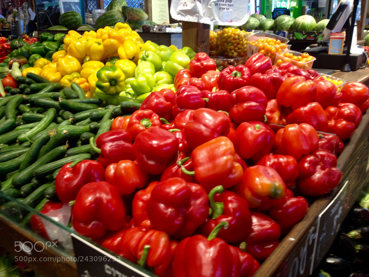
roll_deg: +0.1
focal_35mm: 35
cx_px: 184
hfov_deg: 52.6
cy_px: 138
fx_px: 373
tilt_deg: -22.3
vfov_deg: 40.7
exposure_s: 1/24
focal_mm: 4.28
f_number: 2.4
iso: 50
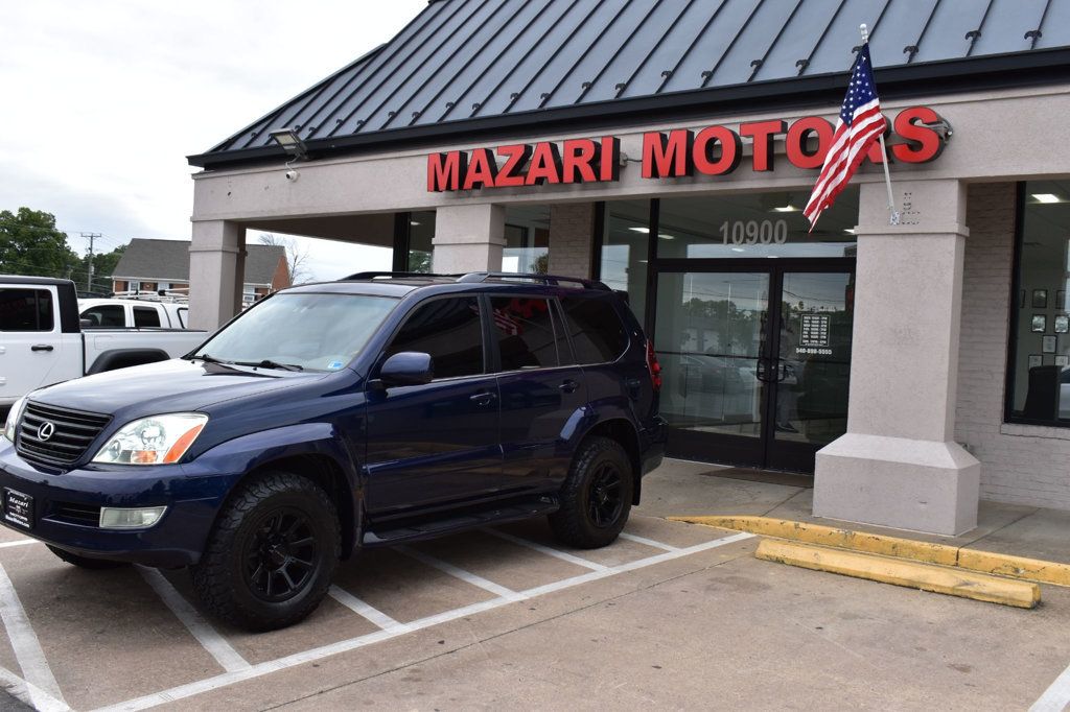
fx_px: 1025
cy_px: 356
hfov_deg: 55.1
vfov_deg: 38.3
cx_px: 535
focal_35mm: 34
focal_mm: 23
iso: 400
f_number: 10
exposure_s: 1/250
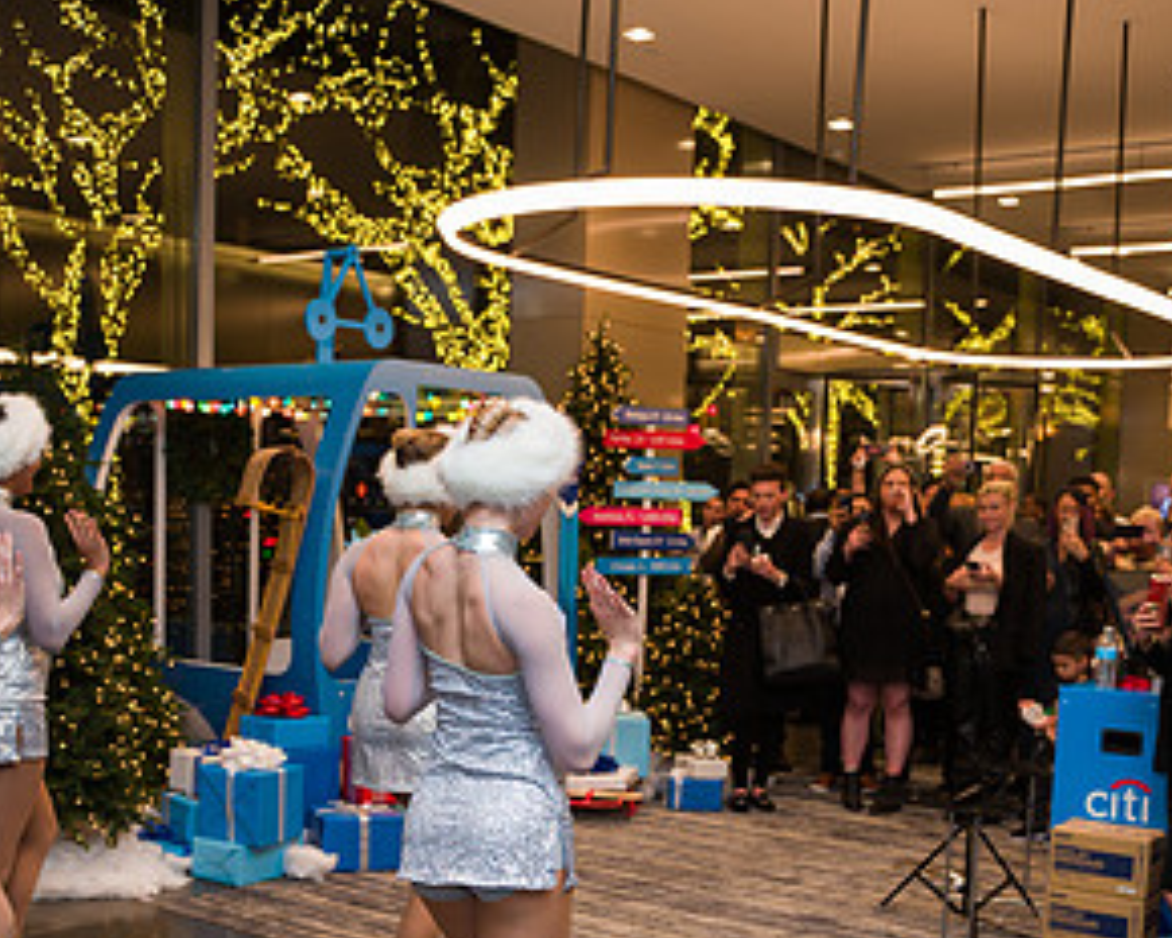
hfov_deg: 41.1
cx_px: 554
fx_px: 1561
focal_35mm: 45
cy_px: 679
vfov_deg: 32.9
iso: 400
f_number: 3.2
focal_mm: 24
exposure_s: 1/160
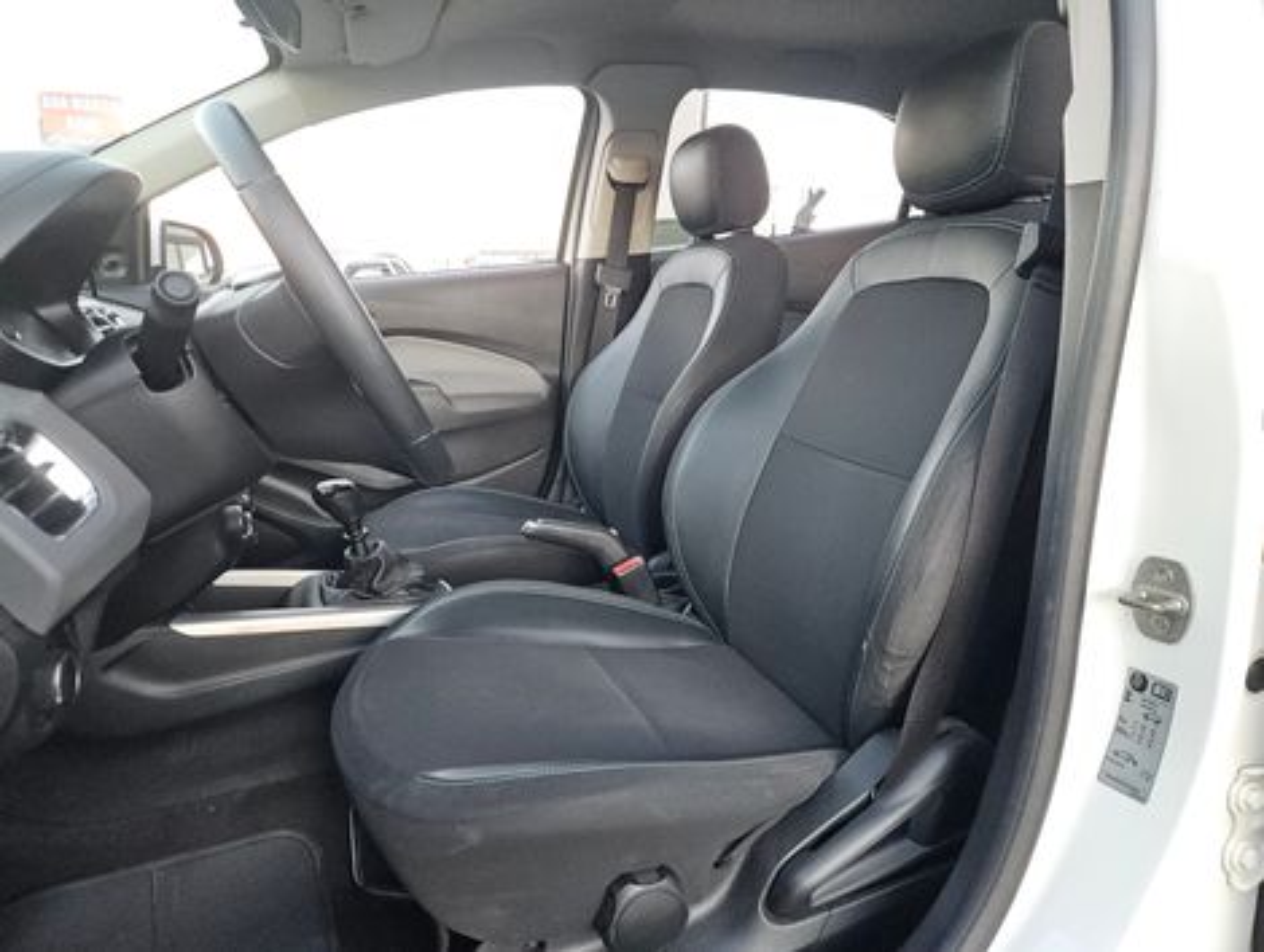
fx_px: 841
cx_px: 632
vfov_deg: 59.0
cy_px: 476
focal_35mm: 23
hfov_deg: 73.8
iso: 640
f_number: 1.8
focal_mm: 5.4
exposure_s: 1/170
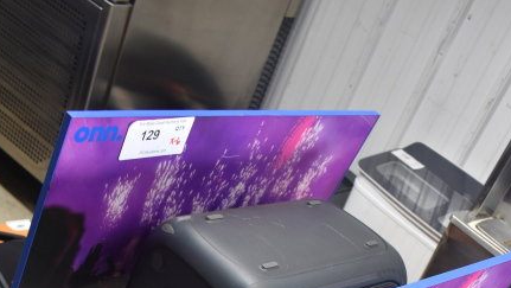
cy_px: 541
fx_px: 813
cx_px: 250
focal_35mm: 60
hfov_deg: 34.9
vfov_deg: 16.4
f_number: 3.5
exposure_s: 1/30
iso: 400
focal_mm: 18
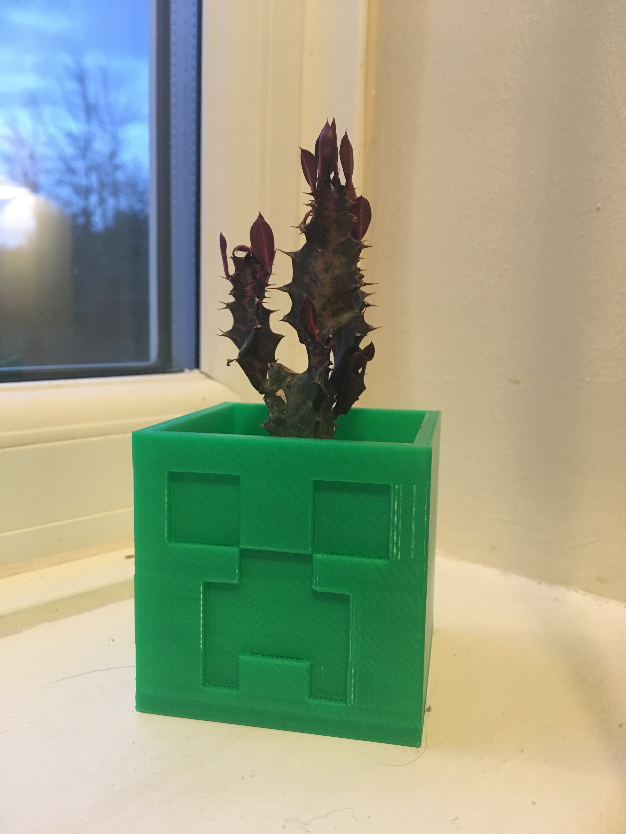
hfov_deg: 48.2
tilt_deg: -8.1
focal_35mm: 29
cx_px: 313
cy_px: 417
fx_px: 699
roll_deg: -1.1
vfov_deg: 61.7
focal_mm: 4.15
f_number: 2.2
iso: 200
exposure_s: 1/33
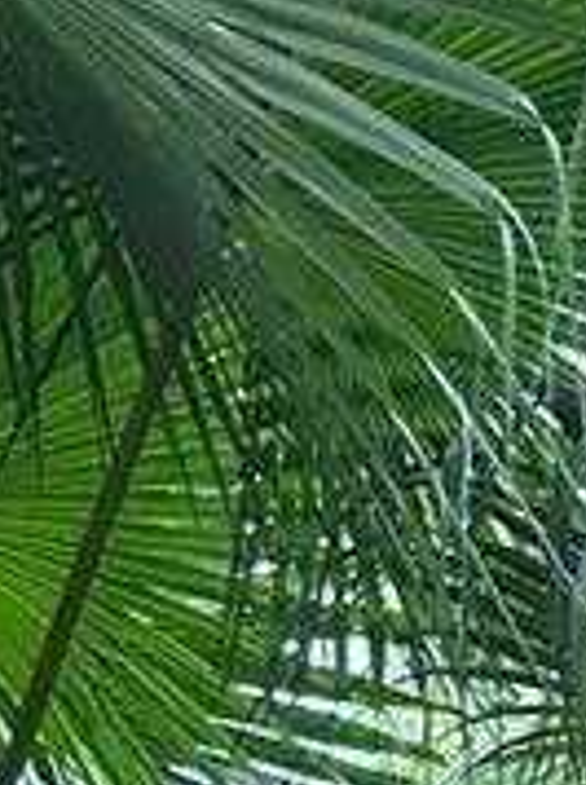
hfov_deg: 8.9
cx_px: 837
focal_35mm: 162
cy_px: 2399
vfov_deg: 9.4
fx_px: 3665
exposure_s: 1/83
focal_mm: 6.86
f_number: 1.78
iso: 250
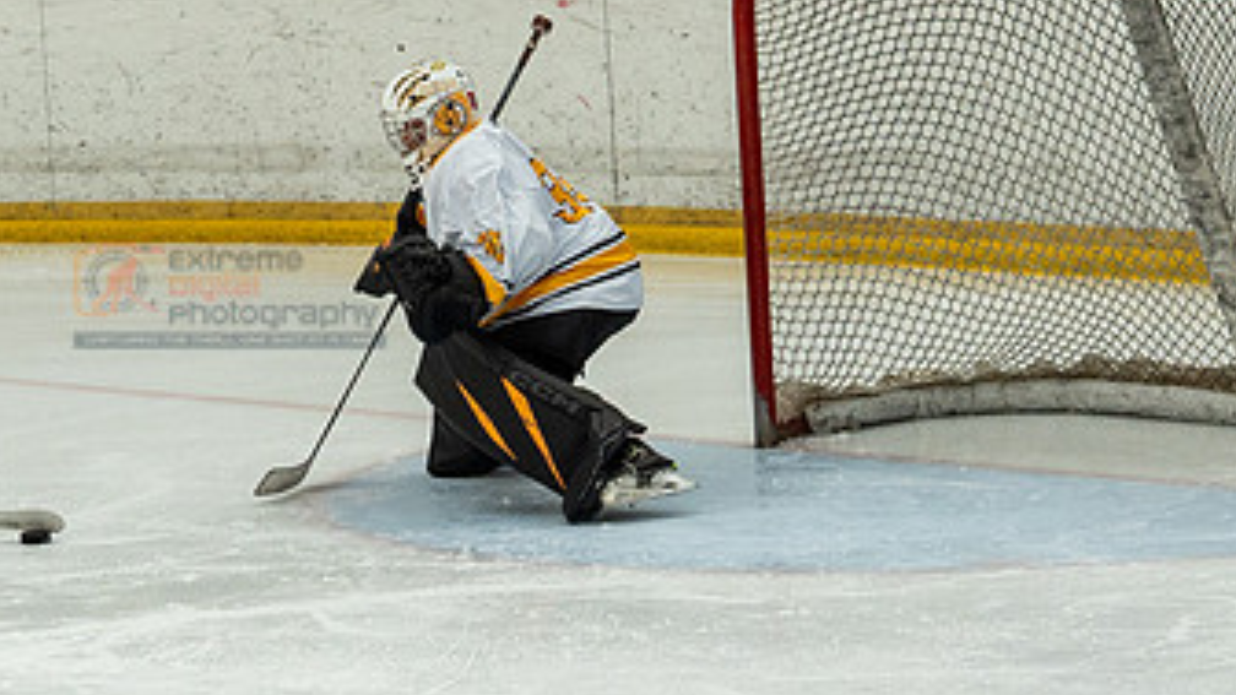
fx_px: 6784
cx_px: 146
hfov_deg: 10.4
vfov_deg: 5.9
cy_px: 597
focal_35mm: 207
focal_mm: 52
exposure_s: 1/1600
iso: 800
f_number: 3.5
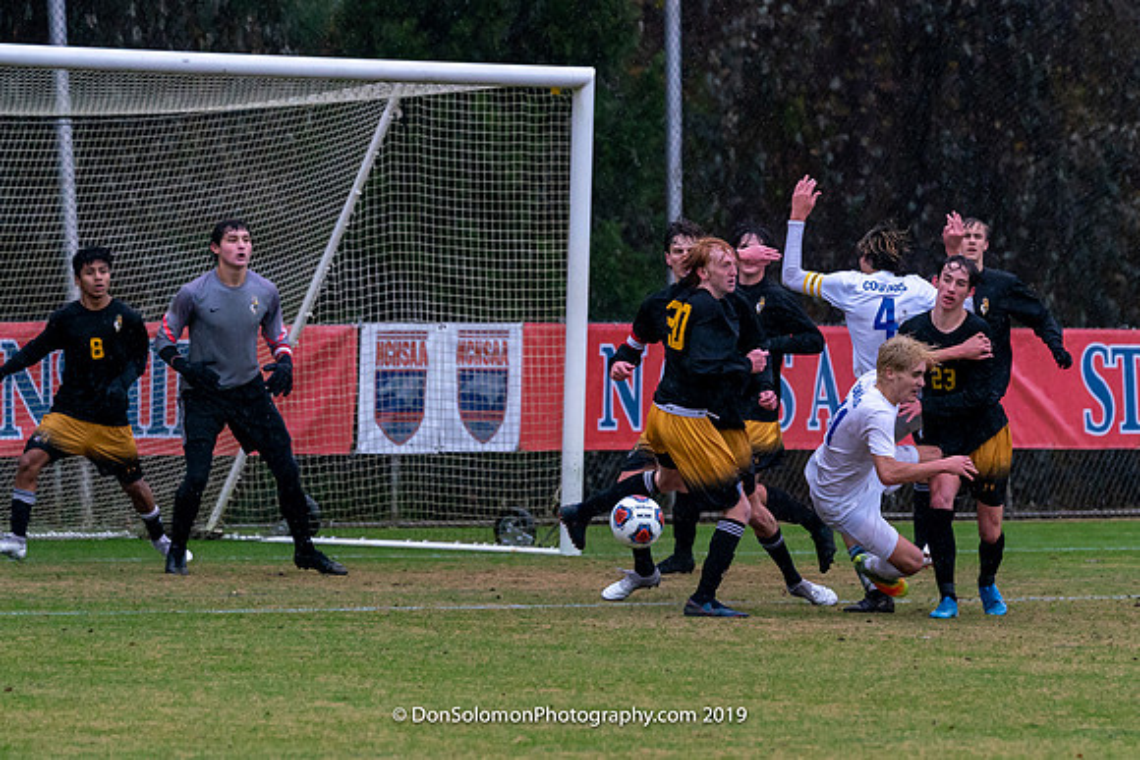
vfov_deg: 3.7
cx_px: 804
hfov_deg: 5.6
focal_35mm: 371
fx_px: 11747
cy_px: 285
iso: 3200
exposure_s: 1/1000
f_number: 5.6
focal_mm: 247
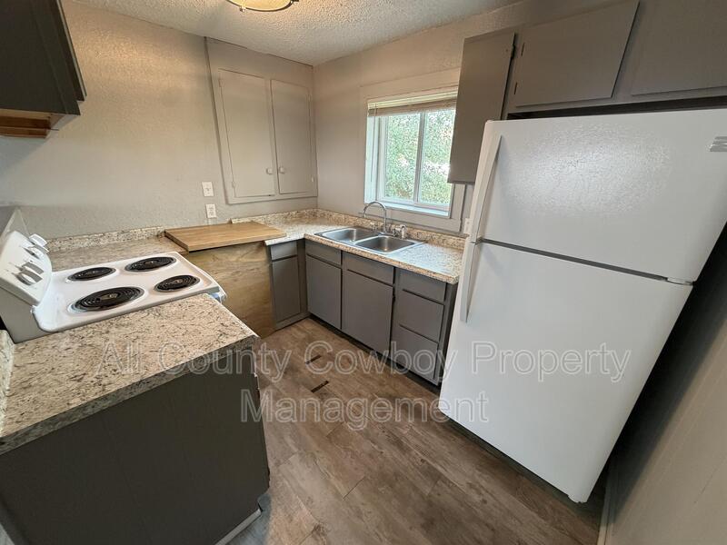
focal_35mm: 14
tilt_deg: -21.3
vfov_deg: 85.7
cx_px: 364
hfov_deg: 102.1
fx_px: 294
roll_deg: -1.1
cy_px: 272
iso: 320
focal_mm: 2.22
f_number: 2.2
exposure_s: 1/60
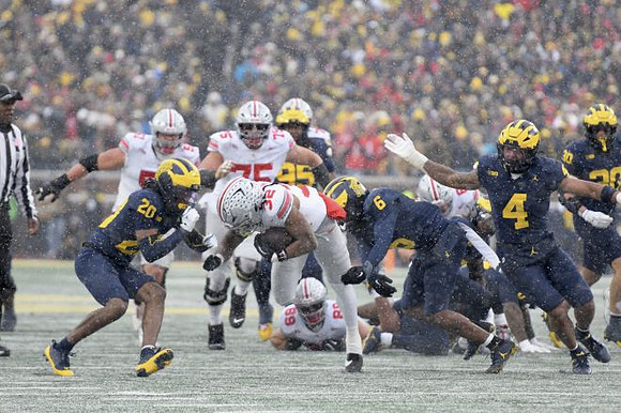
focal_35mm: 300
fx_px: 5172
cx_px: 310
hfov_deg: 6.9
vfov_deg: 4.6
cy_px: 206
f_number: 2.8
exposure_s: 1/1000
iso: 800
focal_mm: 200
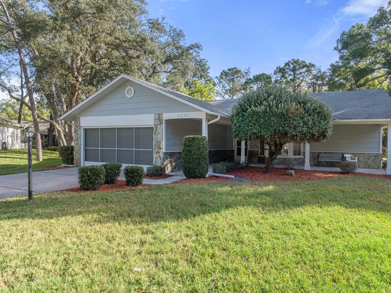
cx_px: 223
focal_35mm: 20
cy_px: 148
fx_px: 226
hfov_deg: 81.3
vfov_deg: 66.0
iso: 640
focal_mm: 12
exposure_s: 1/200
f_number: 8
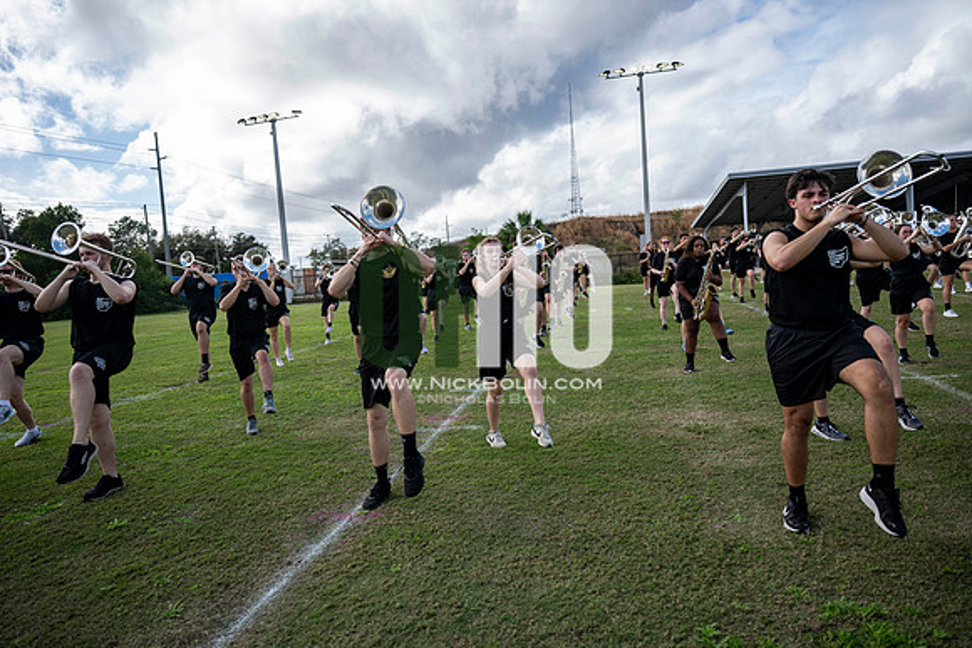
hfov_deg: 73.7
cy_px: 324
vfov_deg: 53.2
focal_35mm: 24
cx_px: 486
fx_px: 648
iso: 125
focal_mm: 24
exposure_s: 1/1250
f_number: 2.8
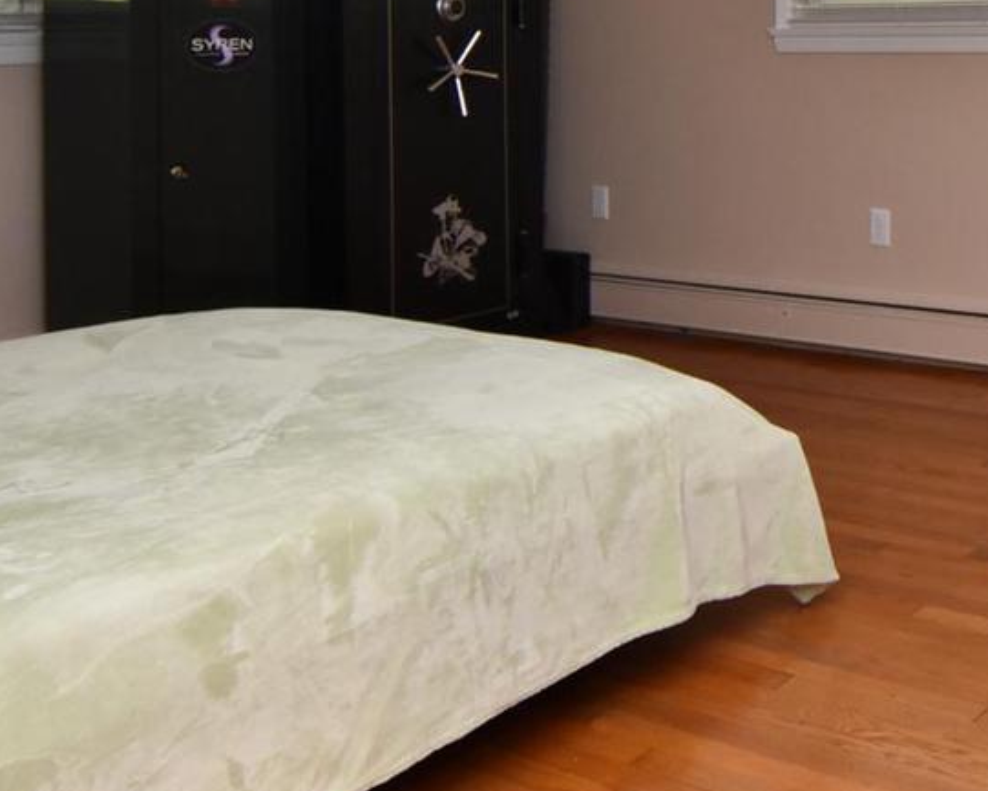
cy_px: 31
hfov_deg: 36.9
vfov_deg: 31.3
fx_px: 1316
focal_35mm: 45
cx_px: 986
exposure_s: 1/25
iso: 800
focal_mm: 12
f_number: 5
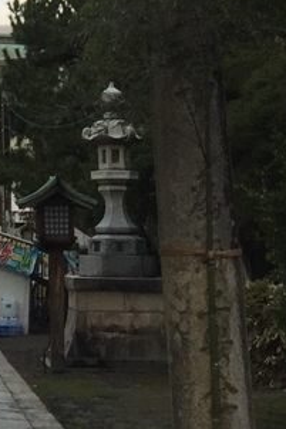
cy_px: -297
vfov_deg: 15.2
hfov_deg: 11.2
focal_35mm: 120
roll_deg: -0.8
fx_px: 1432
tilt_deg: +20.4
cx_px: -41
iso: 32
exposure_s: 1/321
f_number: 2.2
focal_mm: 4.15
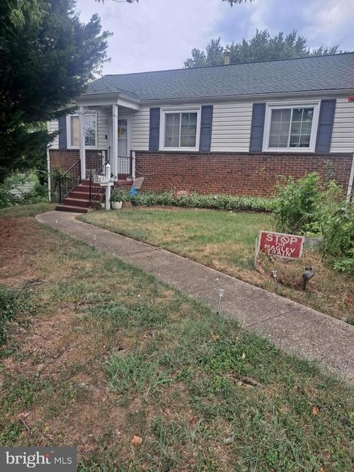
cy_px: 236
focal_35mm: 25
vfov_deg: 69.4
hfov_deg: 54.9
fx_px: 341
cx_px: 177
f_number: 2
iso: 32
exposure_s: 1/948
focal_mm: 4.6
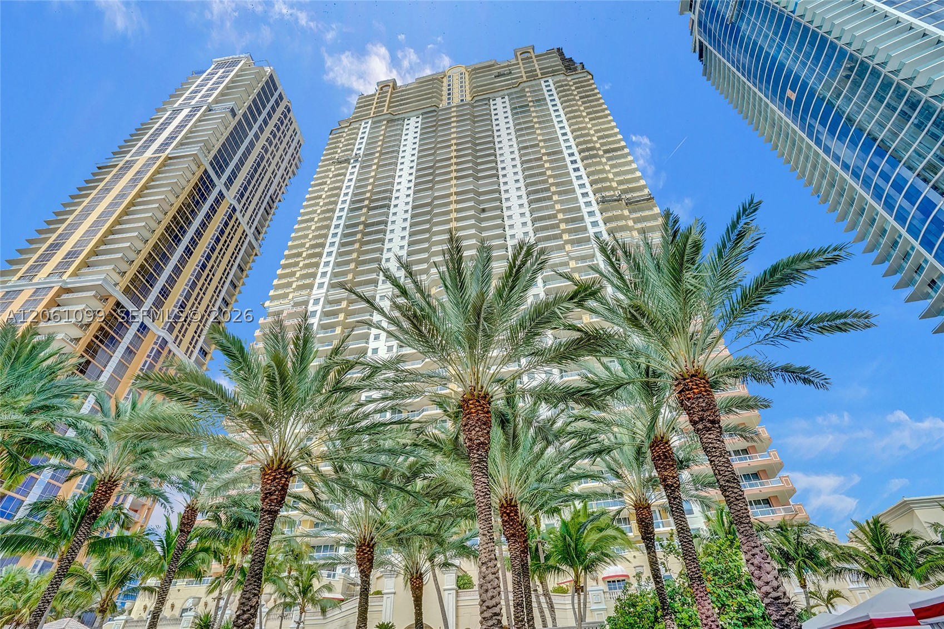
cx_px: 472
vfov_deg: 73.7
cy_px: 314
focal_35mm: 16
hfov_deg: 96.7
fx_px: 419
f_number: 20
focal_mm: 16
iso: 1250
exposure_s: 1/500
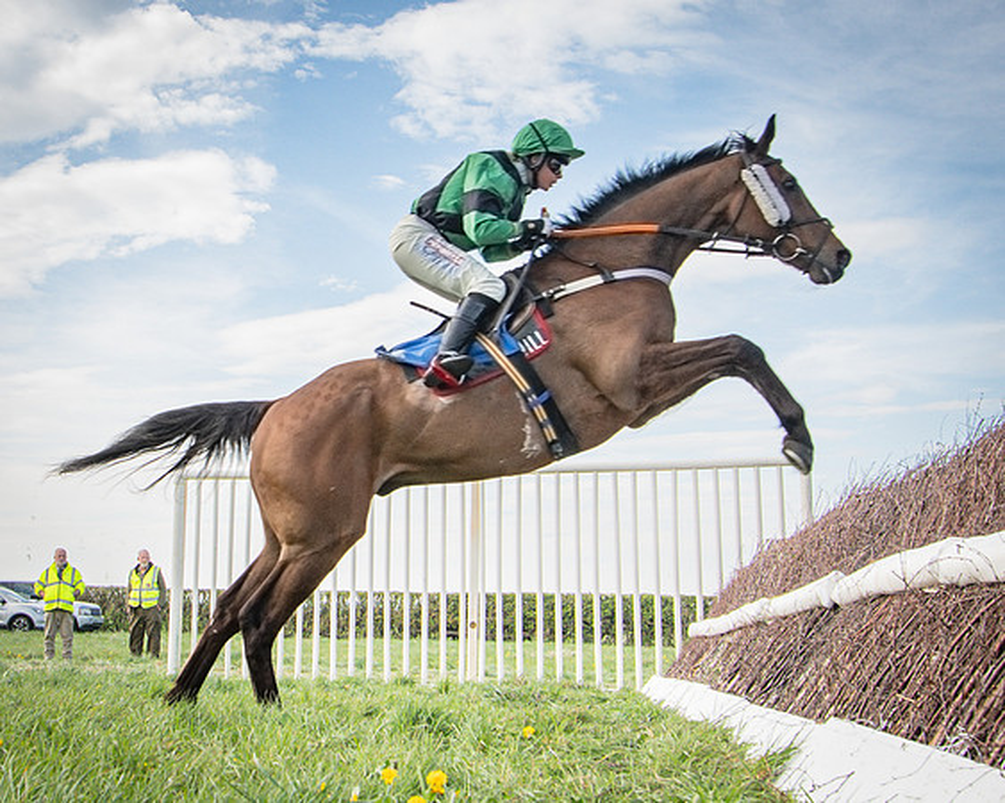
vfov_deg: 32.9
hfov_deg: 39.4
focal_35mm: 46
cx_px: 252
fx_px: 1361
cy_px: 362
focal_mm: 20
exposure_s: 1/1100
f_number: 8
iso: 800
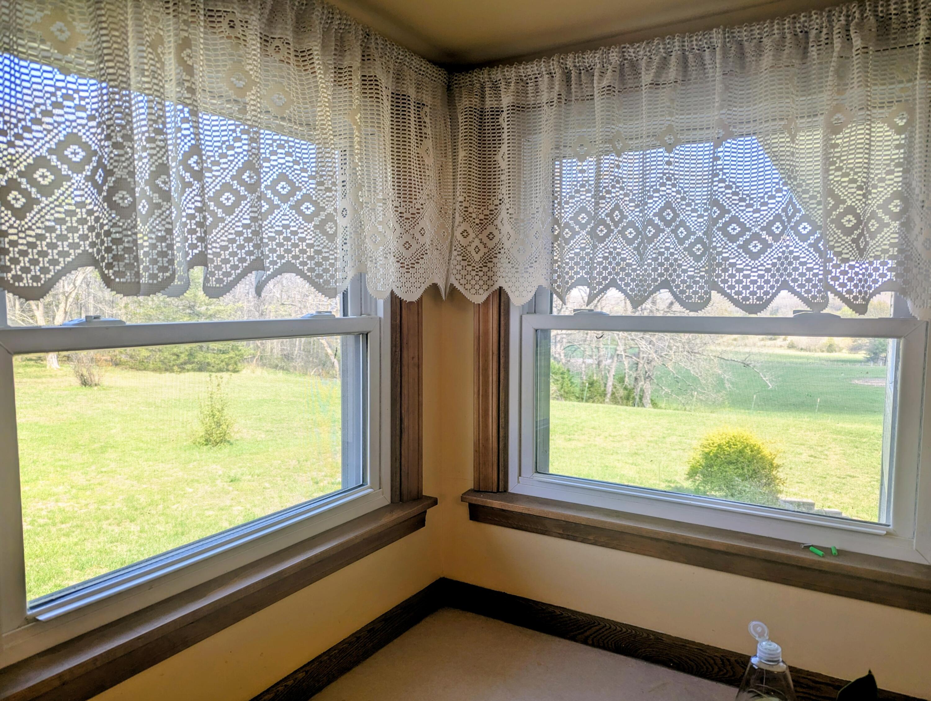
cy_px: 350
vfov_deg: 56.9
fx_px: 646
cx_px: 466
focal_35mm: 24
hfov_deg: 71.5
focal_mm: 6.81
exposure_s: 1/124
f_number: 1.85
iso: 44
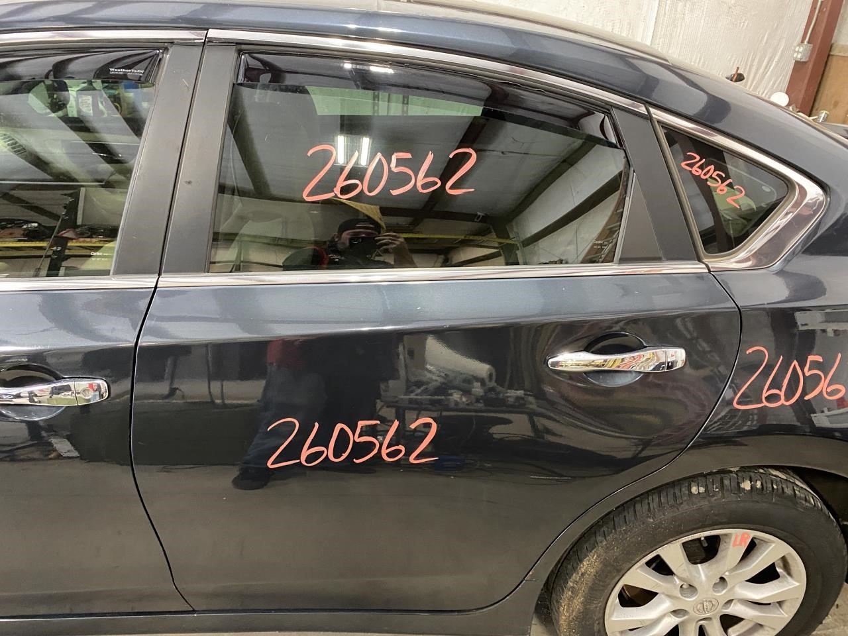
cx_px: 424
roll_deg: -2.8
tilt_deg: -26.6
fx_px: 637
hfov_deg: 67.3
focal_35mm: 26
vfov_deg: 53.1
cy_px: 318
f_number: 1.8
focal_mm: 4.25
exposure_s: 1/30
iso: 500
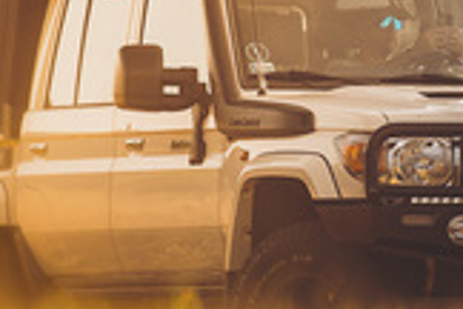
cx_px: 280
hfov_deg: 3.7
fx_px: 7137
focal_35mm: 555
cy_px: 117
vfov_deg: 2.5
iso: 400
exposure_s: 1/1000
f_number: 2.8
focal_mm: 200
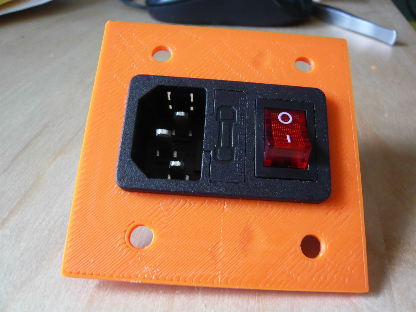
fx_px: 336
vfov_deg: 49.7
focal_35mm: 28
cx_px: 208
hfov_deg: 63.4
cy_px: 156
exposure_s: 1/15
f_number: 2.8
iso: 200
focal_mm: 4.6
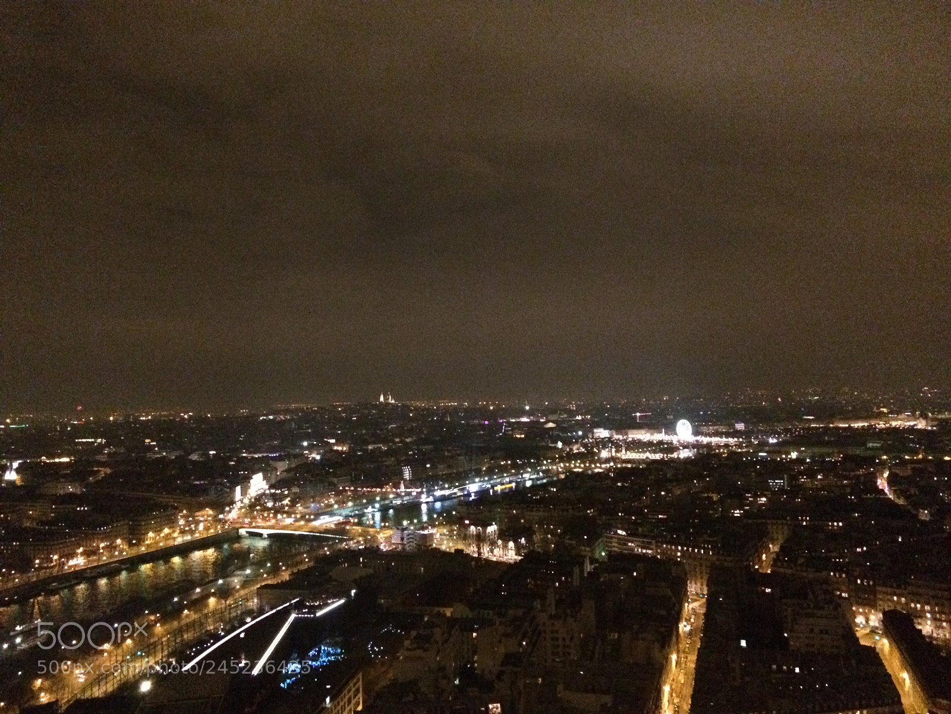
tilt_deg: +2.4
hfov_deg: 61.7
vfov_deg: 48.2
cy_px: 357
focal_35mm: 29
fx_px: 797
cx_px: 476
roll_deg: +1.5
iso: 1250
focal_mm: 4.15
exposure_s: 1/15
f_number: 2.2
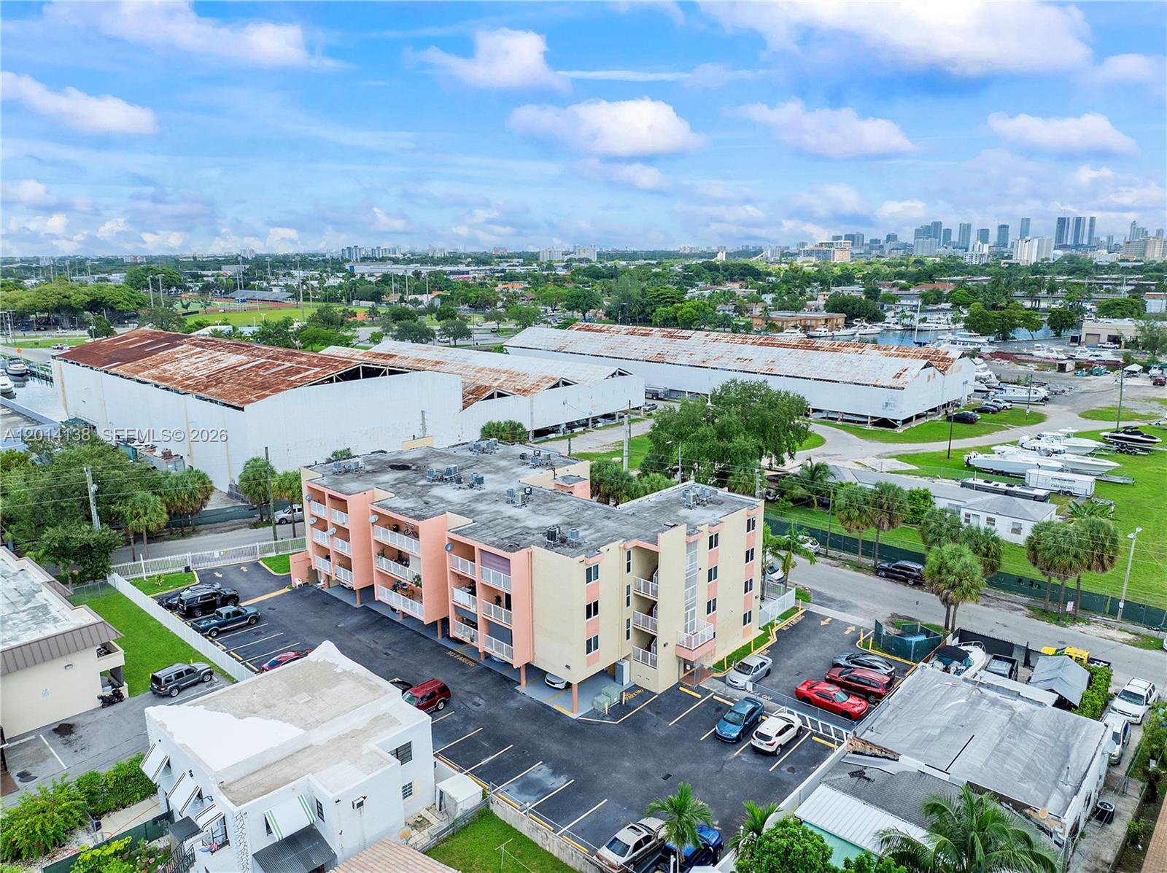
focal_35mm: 24
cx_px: 584
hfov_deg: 71.6
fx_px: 808
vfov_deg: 56.7
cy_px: 436
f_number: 2.8
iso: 120
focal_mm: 12.29
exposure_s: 1/2000
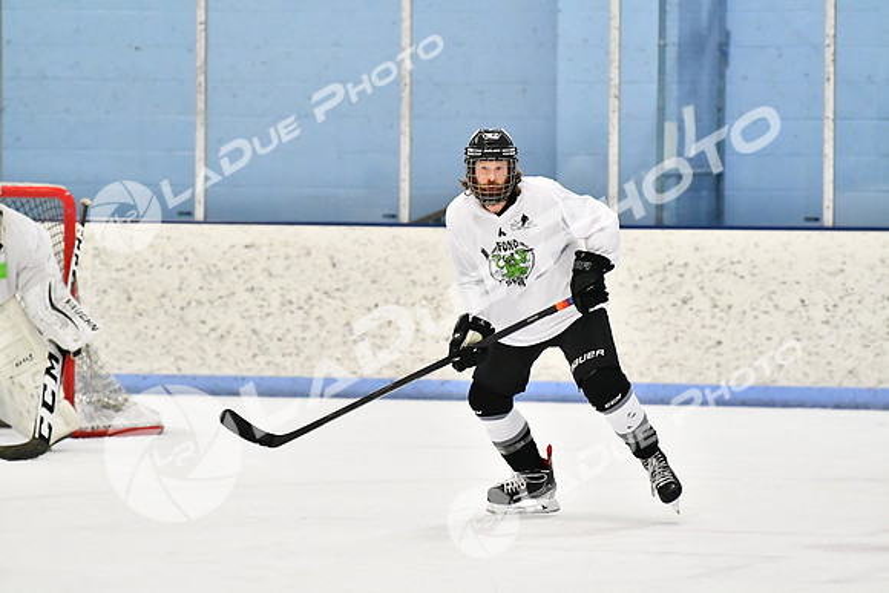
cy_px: 296
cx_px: 444
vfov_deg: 5.2
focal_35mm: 262
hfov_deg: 7.8
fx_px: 6484
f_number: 3.2
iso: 6400
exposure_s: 1/1250
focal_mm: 175
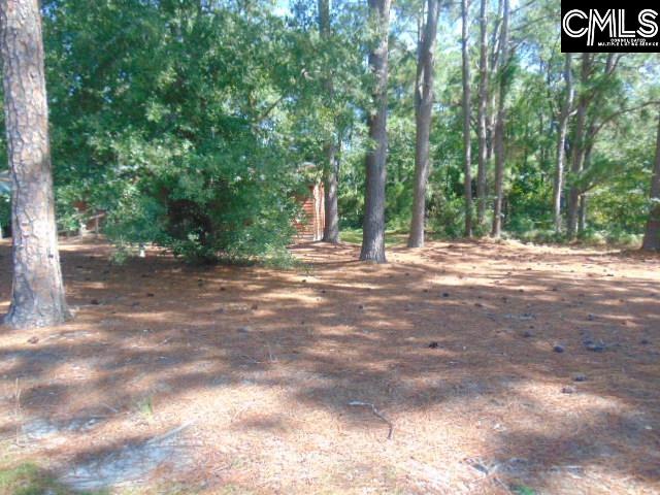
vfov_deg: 54.9
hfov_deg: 69.4
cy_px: 248
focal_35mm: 25
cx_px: 330
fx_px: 477
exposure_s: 1/500
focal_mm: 4.5
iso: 400
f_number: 3
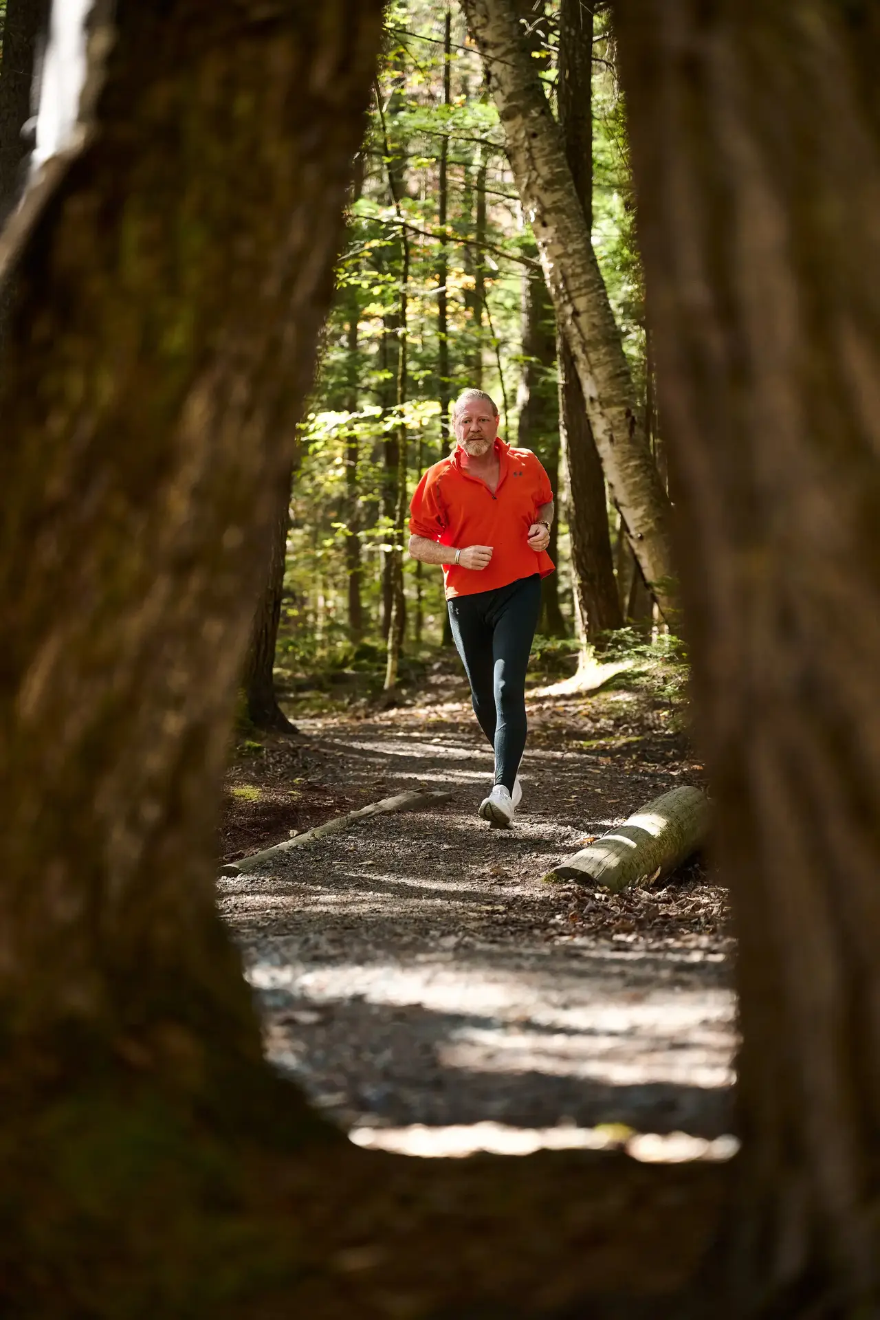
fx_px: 2566
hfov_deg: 19.5
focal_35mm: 70
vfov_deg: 28.8
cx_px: 440
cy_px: 660
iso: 800
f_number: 2.8
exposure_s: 1/1250
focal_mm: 70
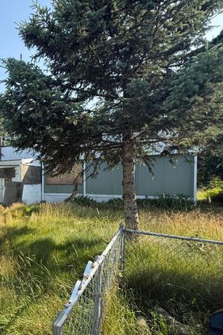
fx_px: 214
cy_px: 187
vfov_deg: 75.8
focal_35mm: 23
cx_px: 29
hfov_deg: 50.0
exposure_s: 1/510
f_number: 2.2
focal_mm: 2.22
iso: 50
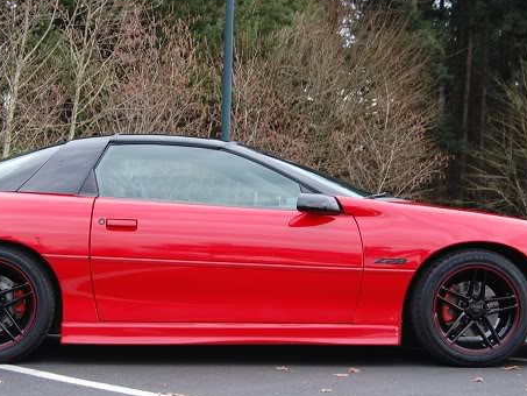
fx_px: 1201
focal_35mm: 79
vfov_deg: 18.7
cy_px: 208
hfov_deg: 24.7
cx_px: 207
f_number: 5.6
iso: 360
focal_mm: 31
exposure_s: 1/125
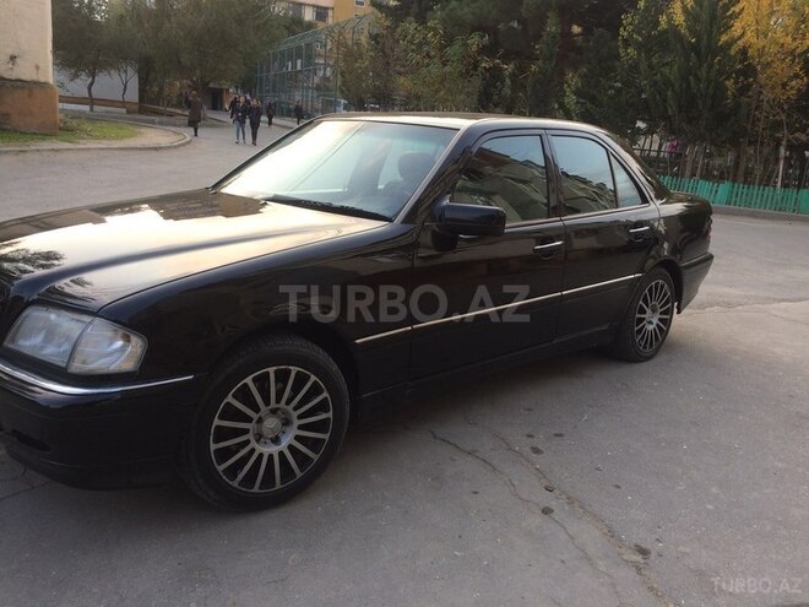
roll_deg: -3.5
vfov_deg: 48.2
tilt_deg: -15.0
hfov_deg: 61.7
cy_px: 304
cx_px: 404
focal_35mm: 29
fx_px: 678
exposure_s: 1/258
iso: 32
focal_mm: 4.15
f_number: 2.2
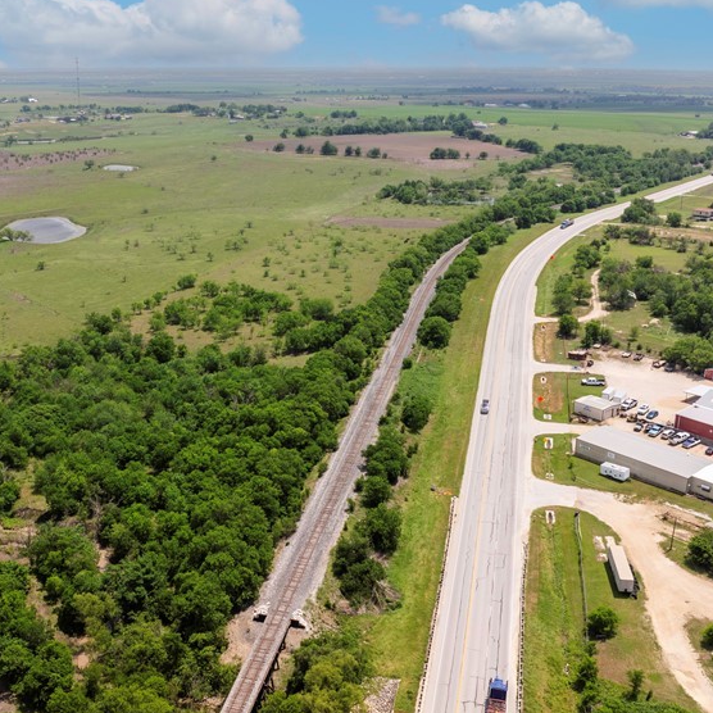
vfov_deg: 42.8
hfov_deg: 42.5
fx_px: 909
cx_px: 264
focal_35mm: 39
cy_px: 350
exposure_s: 1/1000
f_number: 6.3
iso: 100
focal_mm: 12.29
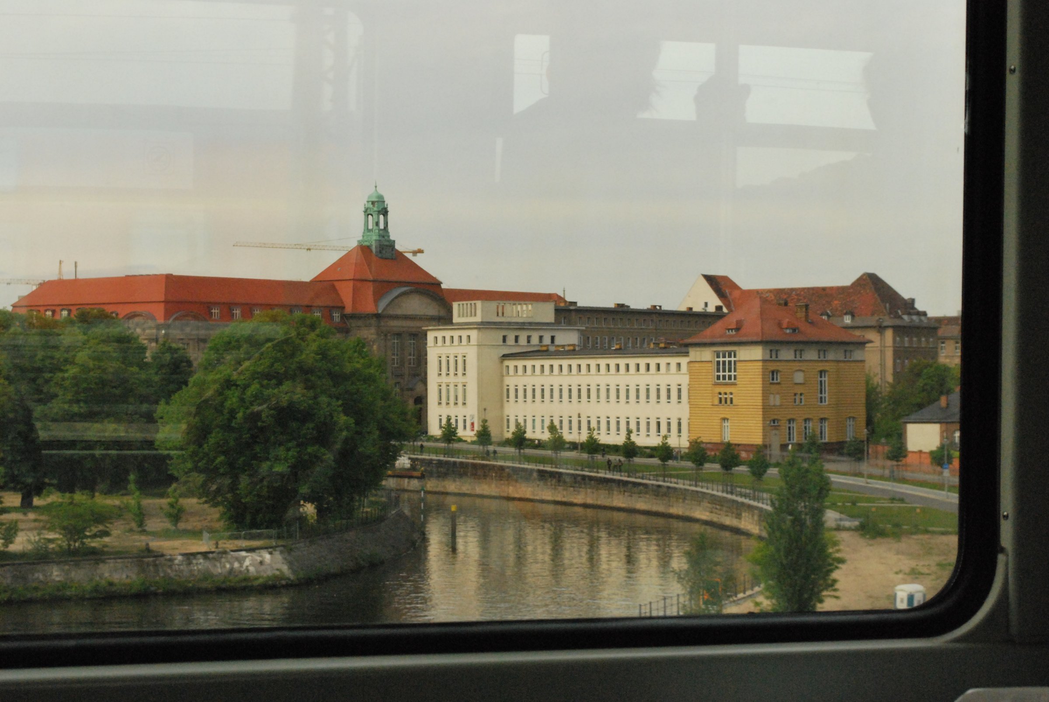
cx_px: 524
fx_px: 2013
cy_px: 351
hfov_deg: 29.2
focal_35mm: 69
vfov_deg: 19.8
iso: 1600
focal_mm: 46
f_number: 11
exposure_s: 1/320
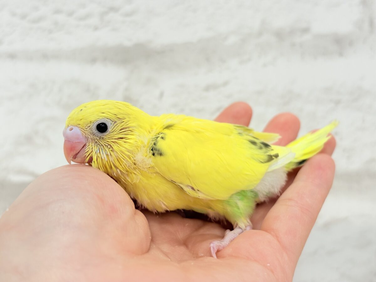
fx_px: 565
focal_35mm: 52
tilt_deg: -7.0
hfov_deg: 36.8
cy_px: 141
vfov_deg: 28.0
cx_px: 188
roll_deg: +2.6
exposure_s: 1/50
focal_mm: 5.96
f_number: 1.6
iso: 32
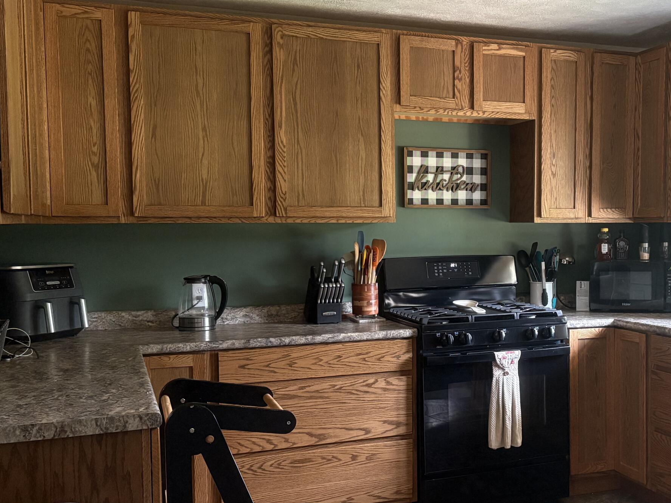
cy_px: 274
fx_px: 853
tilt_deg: -2.7
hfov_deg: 42.0
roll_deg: +0.8
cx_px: 483
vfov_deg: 32.9
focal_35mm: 44
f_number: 1.6
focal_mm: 5.96
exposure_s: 1/60
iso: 400
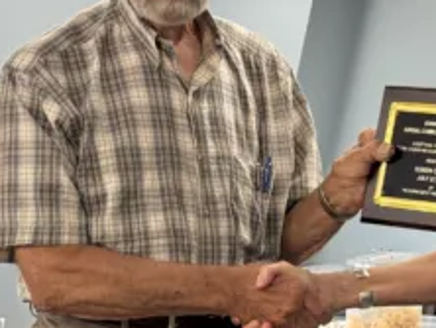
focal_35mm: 144
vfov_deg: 10.3
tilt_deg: +1.3
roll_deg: -0.9
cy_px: 224
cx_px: 380
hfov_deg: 13.6
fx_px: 1816
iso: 125
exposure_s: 1/120
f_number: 1.78
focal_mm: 6.76
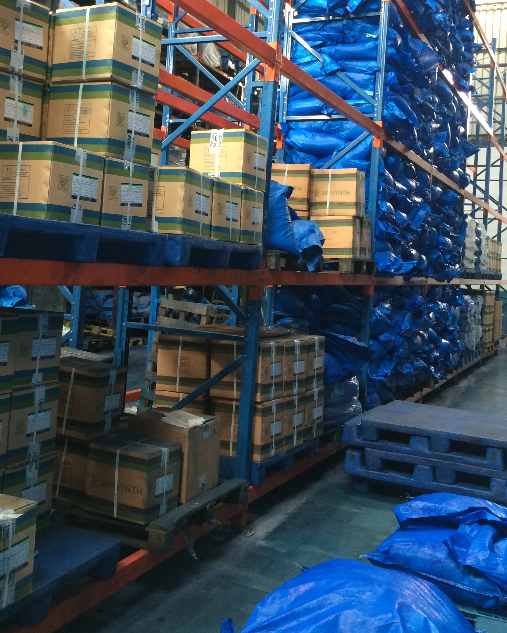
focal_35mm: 41
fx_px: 769
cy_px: 225
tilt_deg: +0.7
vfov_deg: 44.3
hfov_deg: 36.2
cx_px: 180
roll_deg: -3.8
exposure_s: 1/33
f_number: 2.2
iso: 125
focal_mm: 4.15
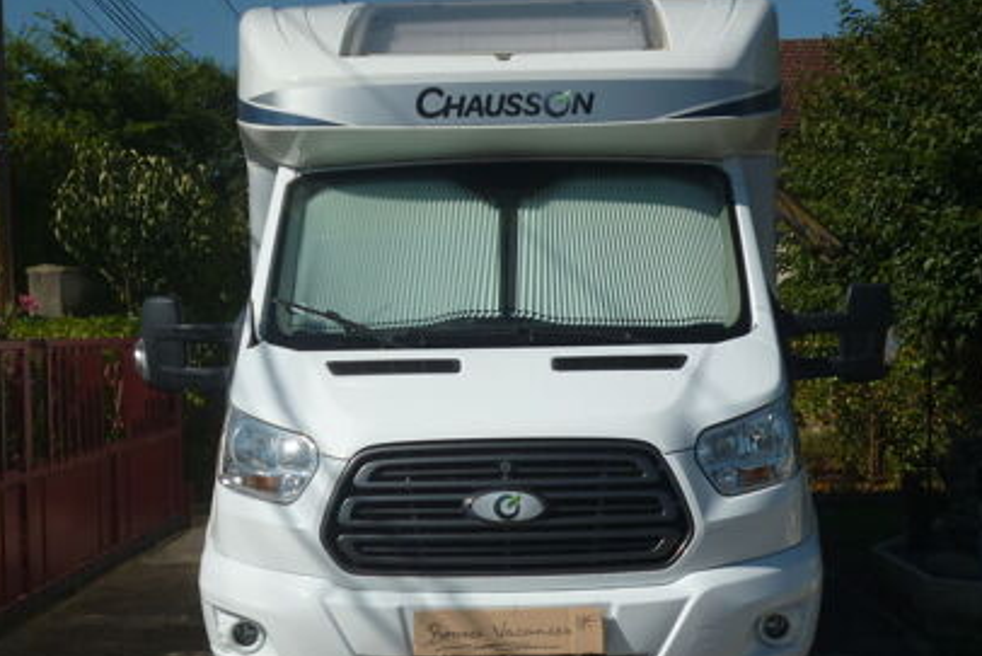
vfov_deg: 23.0
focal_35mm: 59
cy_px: 370
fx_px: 1610
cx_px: 491
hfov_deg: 33.9
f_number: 13
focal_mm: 8.6
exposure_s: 1/250
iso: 100
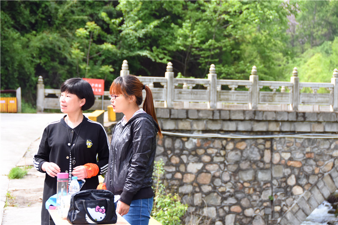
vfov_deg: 13.0
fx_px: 986
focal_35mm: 105
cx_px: 169
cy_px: 112
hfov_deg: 19.5
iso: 640
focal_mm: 70
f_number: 5
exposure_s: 1/800
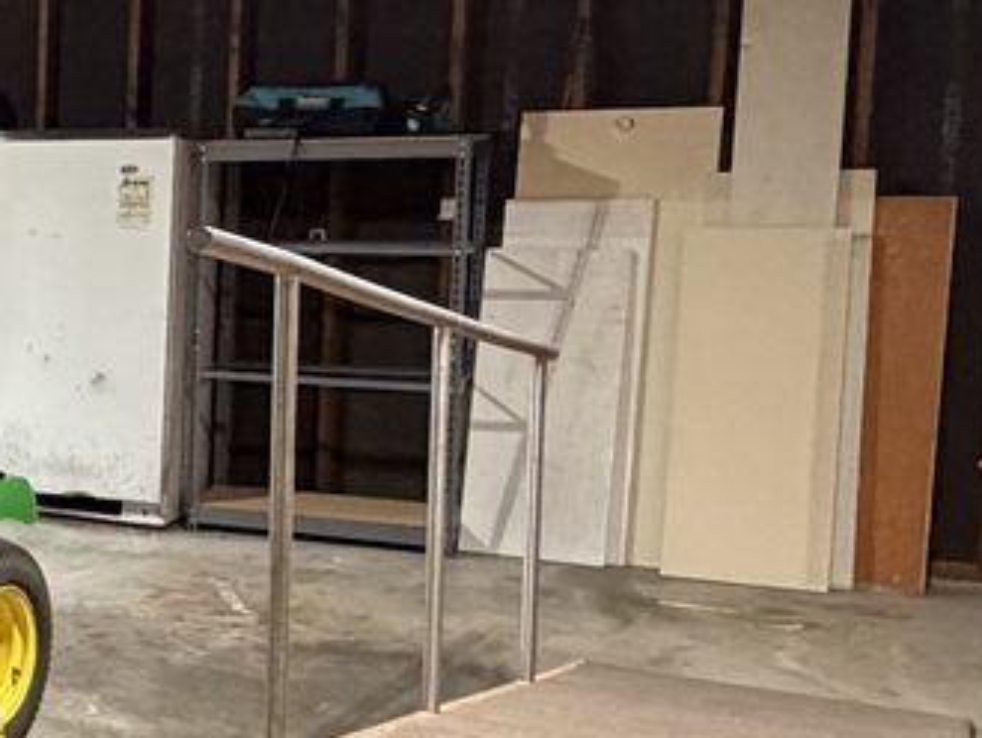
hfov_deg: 24.4
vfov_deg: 24.1
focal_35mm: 61
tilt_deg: -5.5
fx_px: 1732
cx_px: -503
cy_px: 369
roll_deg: +0.3
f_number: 2.2
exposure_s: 1/60
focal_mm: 2.22
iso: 640
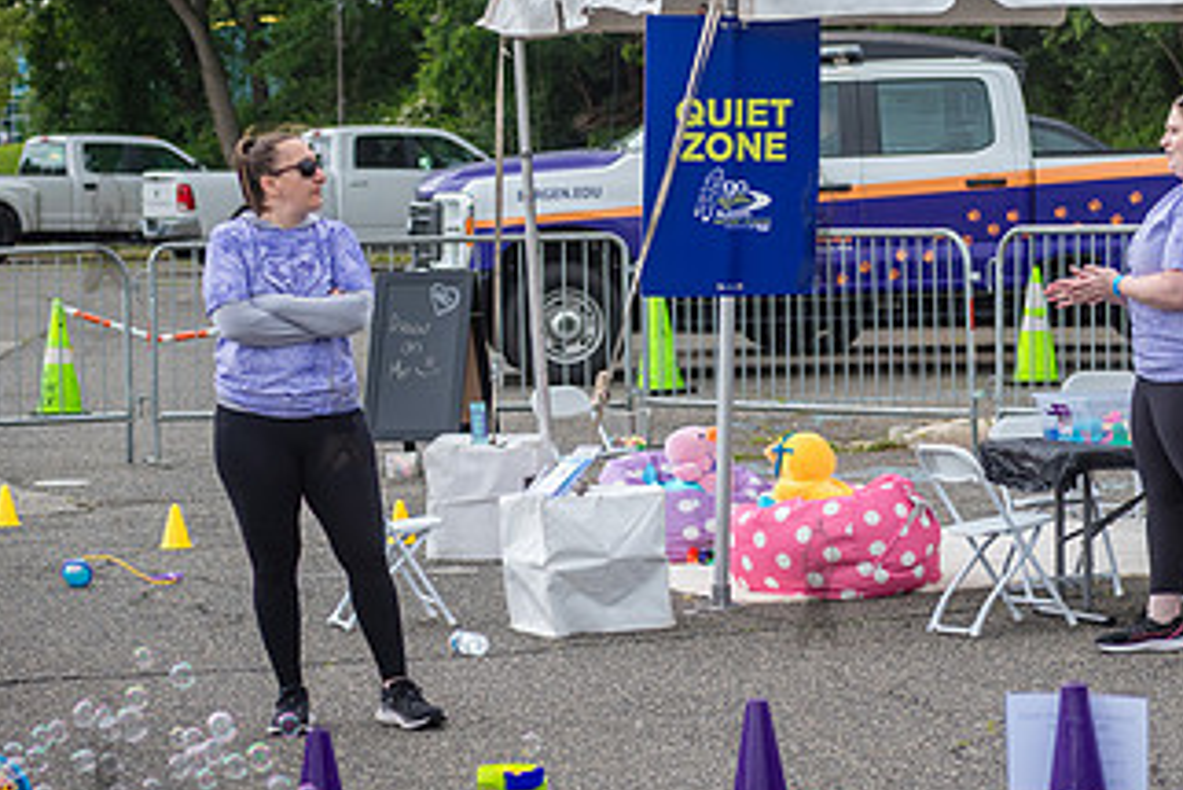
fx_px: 4800
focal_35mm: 146
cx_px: 816
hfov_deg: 14.0
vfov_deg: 9.4
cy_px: 226
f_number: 4
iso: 400
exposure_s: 1/1000
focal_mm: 80
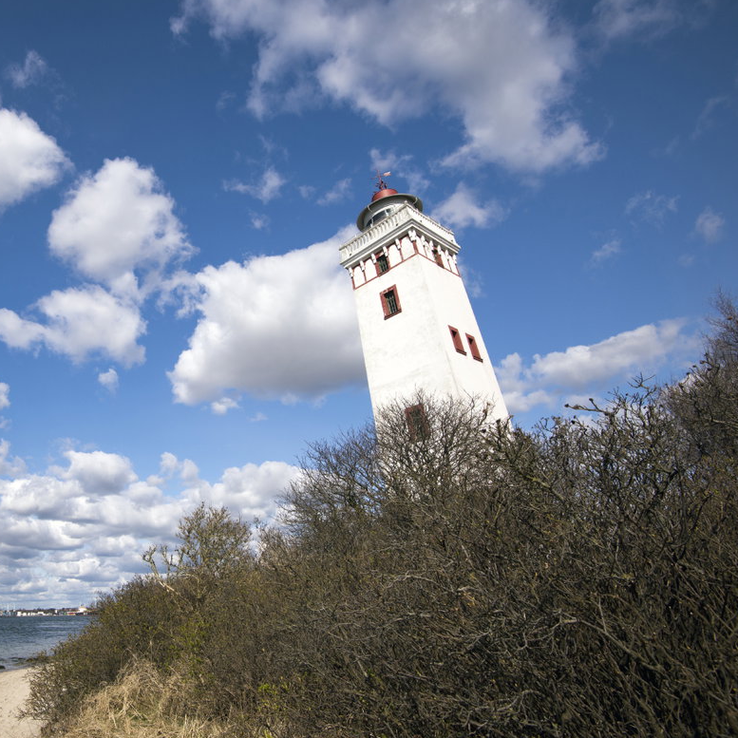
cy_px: 368
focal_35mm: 21
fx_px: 507
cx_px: 178
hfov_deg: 67.2
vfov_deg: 72.1
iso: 200
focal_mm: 16
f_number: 9
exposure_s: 1/320
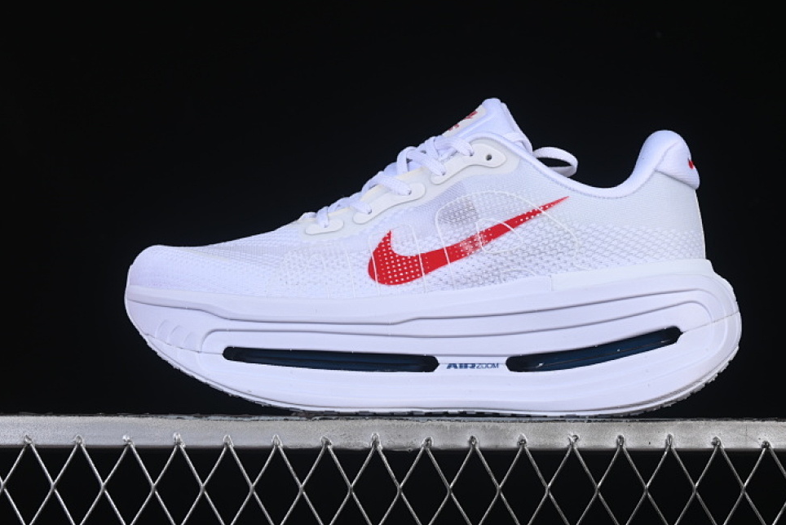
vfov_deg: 16.3
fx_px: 1834
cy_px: 233
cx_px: 438
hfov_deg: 24.2
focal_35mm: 84
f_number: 9
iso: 160
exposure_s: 1/80
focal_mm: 50
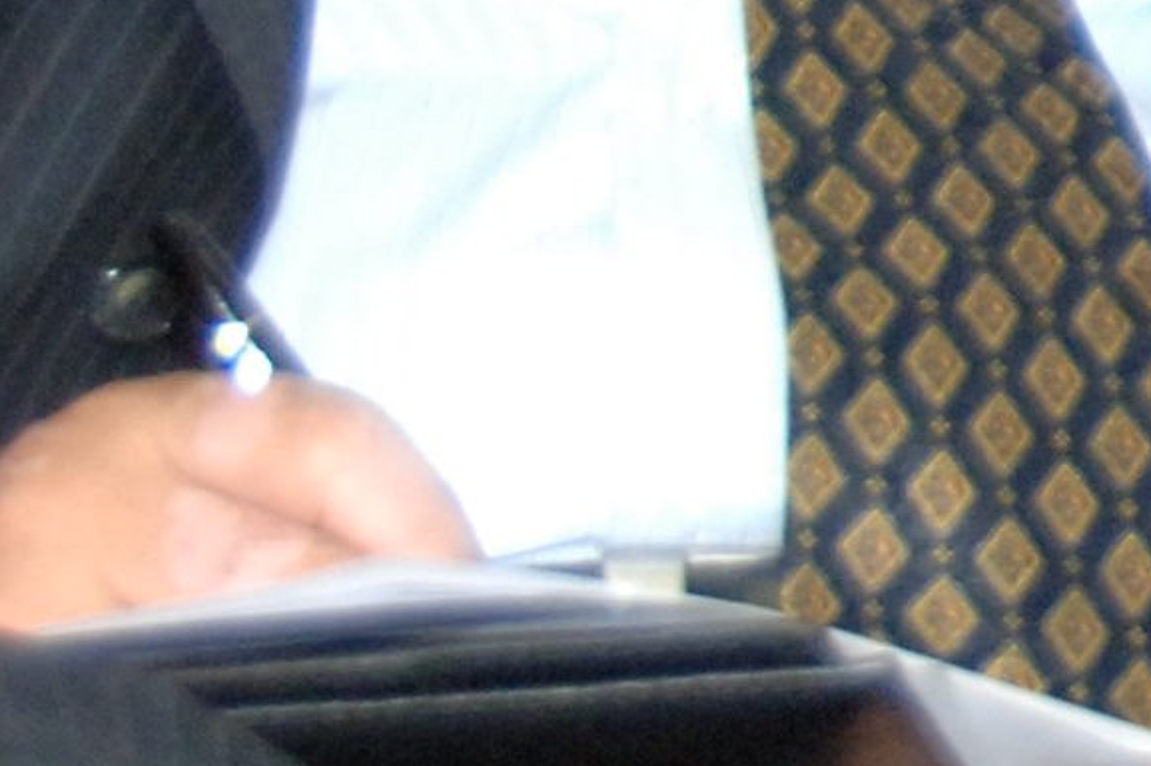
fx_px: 12813
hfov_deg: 4.9
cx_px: 3509
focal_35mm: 401
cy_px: -588
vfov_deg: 3.4
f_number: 4.5
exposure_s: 1/125
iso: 800
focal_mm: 36
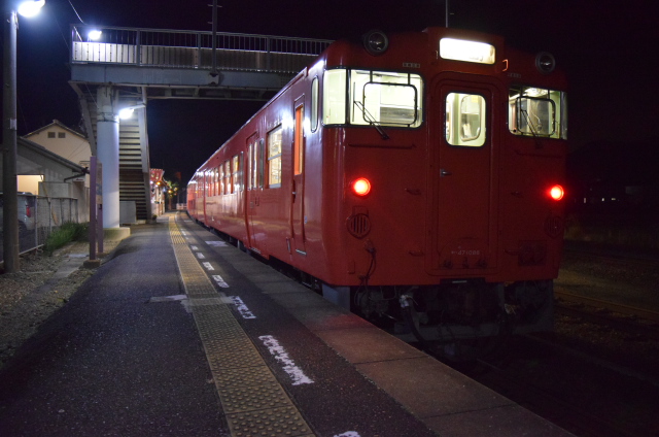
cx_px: 330
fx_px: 548
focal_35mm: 30
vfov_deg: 43.4
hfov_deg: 62.0
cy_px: 218
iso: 6400
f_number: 3.5
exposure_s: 1/50
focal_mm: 20
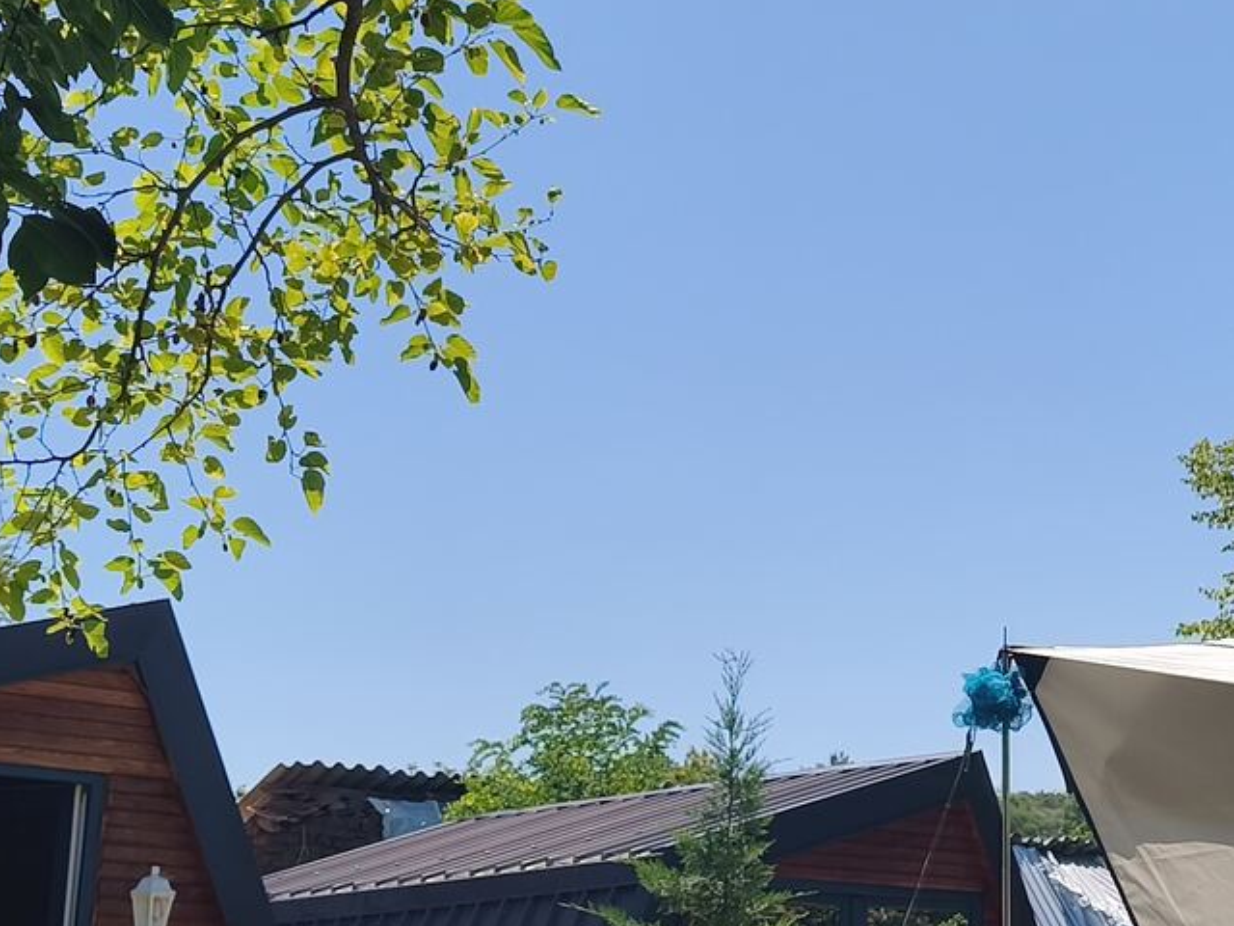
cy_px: 324
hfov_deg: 27.8
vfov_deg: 21.2
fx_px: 2460
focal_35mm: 69
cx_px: 904
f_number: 1.7
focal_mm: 6.06
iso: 50
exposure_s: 1/1110
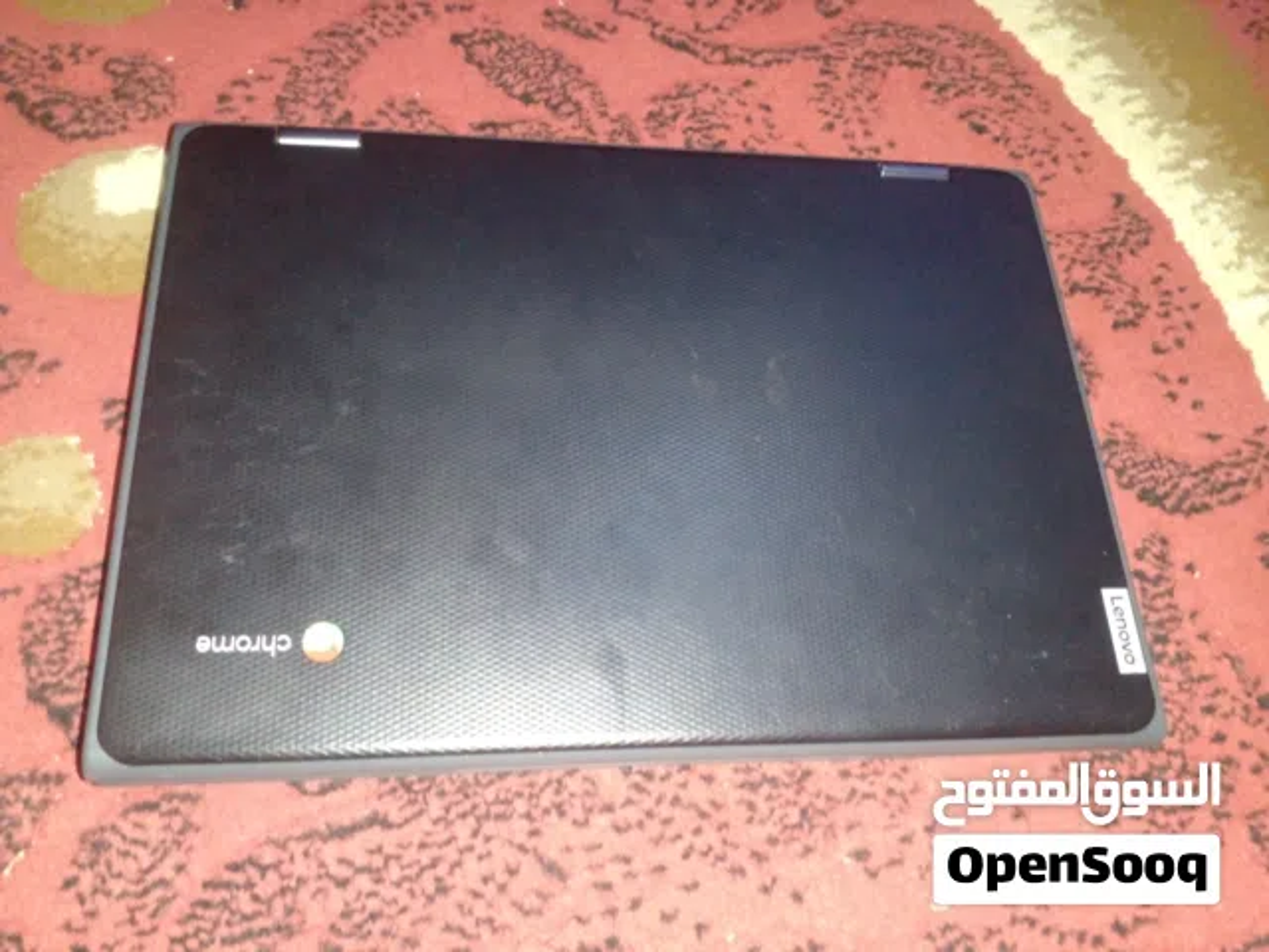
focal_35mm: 27
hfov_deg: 65.3
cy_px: 476
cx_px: 634
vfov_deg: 51.4
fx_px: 990
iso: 400
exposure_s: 1/25
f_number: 1.9
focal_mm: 3.6
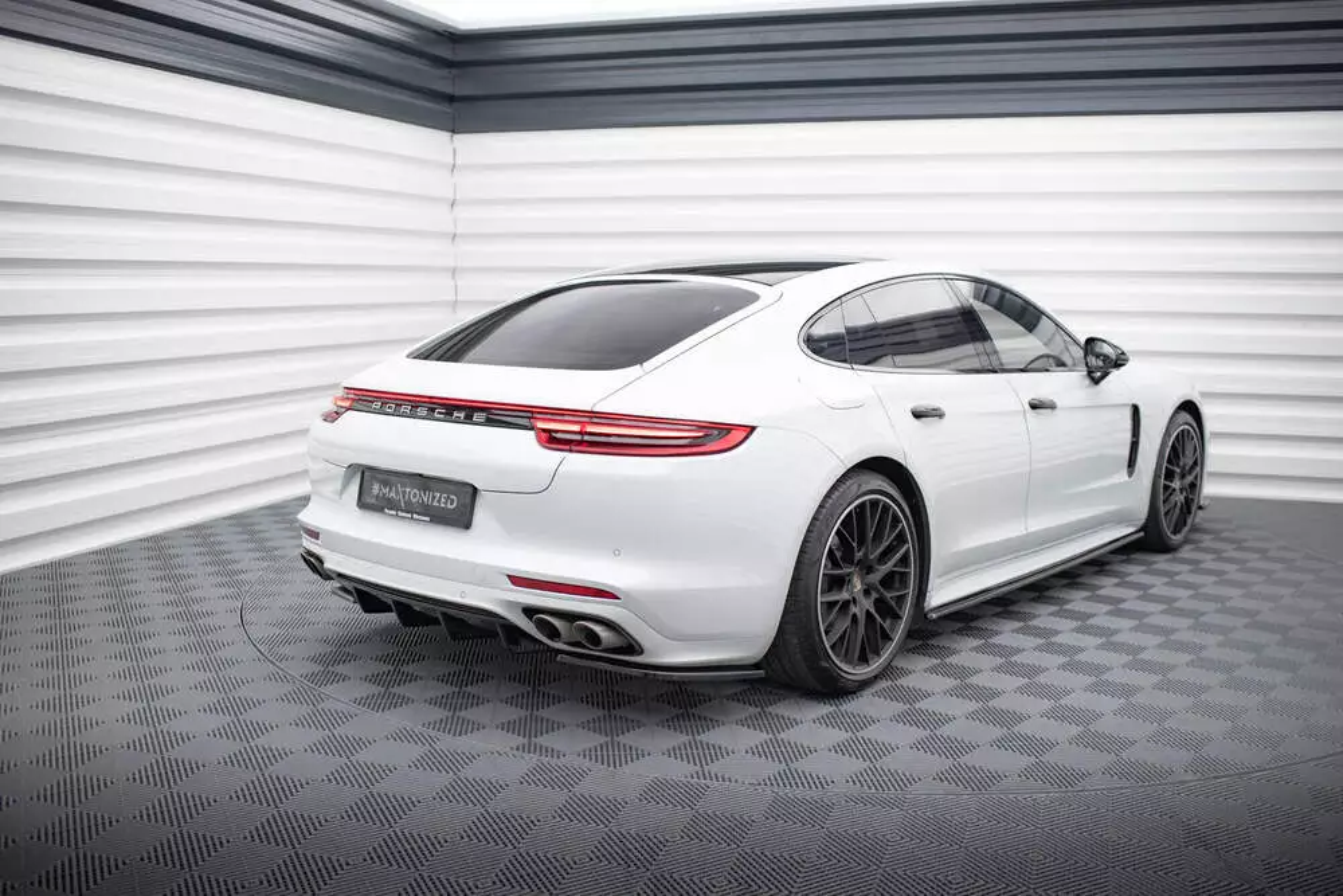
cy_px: 448
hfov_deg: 54.4
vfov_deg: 37.9
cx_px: 672
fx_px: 1306
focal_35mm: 35
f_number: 2.5
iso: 500
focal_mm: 35
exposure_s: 1/160
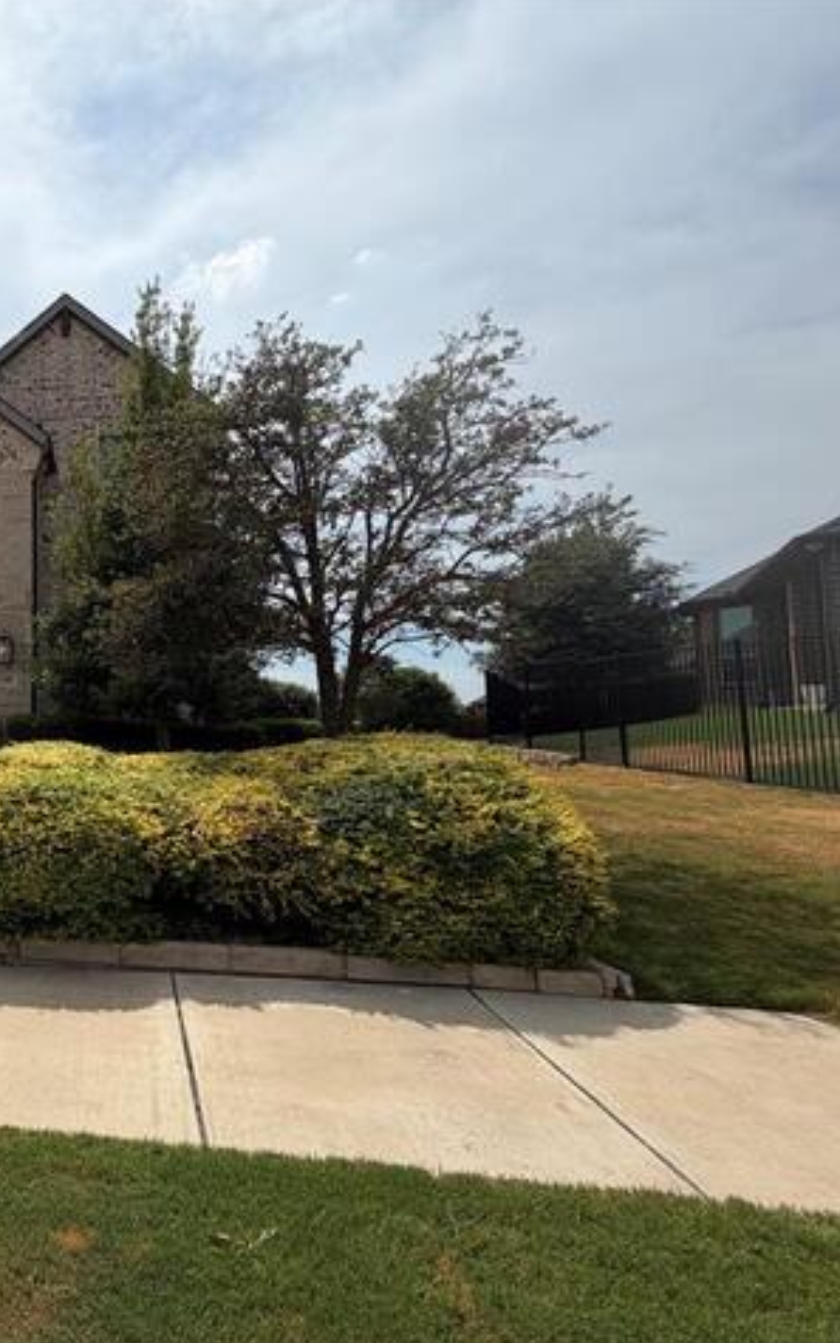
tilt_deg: +3.7
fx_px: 732
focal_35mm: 20
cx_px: -14
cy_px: 673
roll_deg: +0.3
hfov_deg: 48.3
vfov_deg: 85.1
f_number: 2.2
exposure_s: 1/2165
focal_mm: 2.22
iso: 20
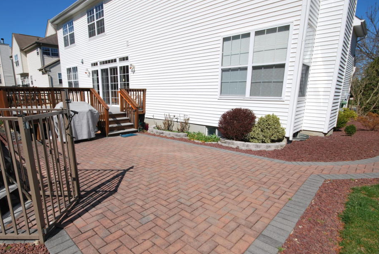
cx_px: 169
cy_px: 142
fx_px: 200
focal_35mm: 19
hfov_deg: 86.5
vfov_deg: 64.5
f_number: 9
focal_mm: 10
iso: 100
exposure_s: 1/320
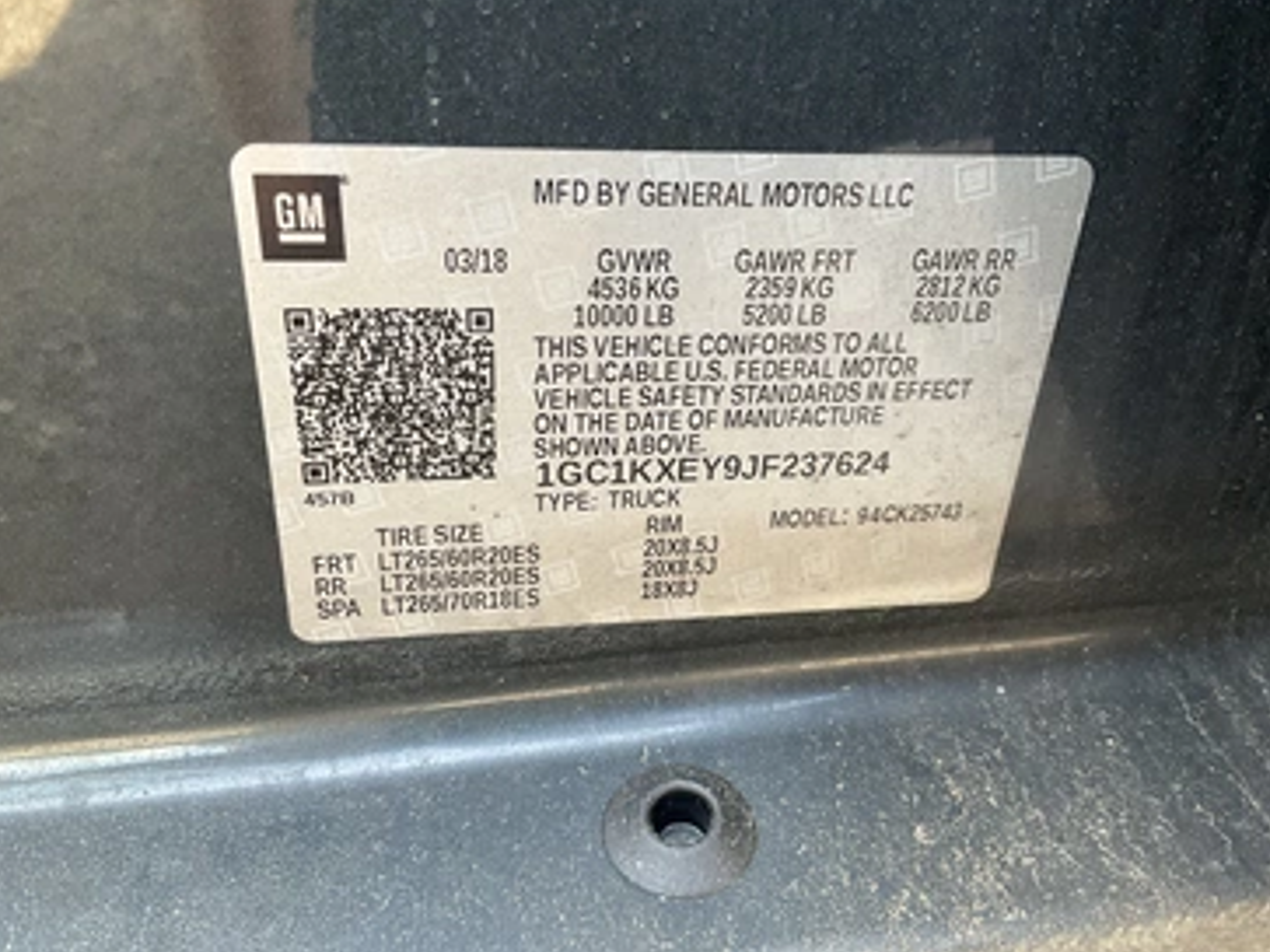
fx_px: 1174
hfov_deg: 56.8
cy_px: 476
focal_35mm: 32
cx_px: 689
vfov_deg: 44.1
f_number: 1.8
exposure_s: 1/77
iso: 64
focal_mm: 3
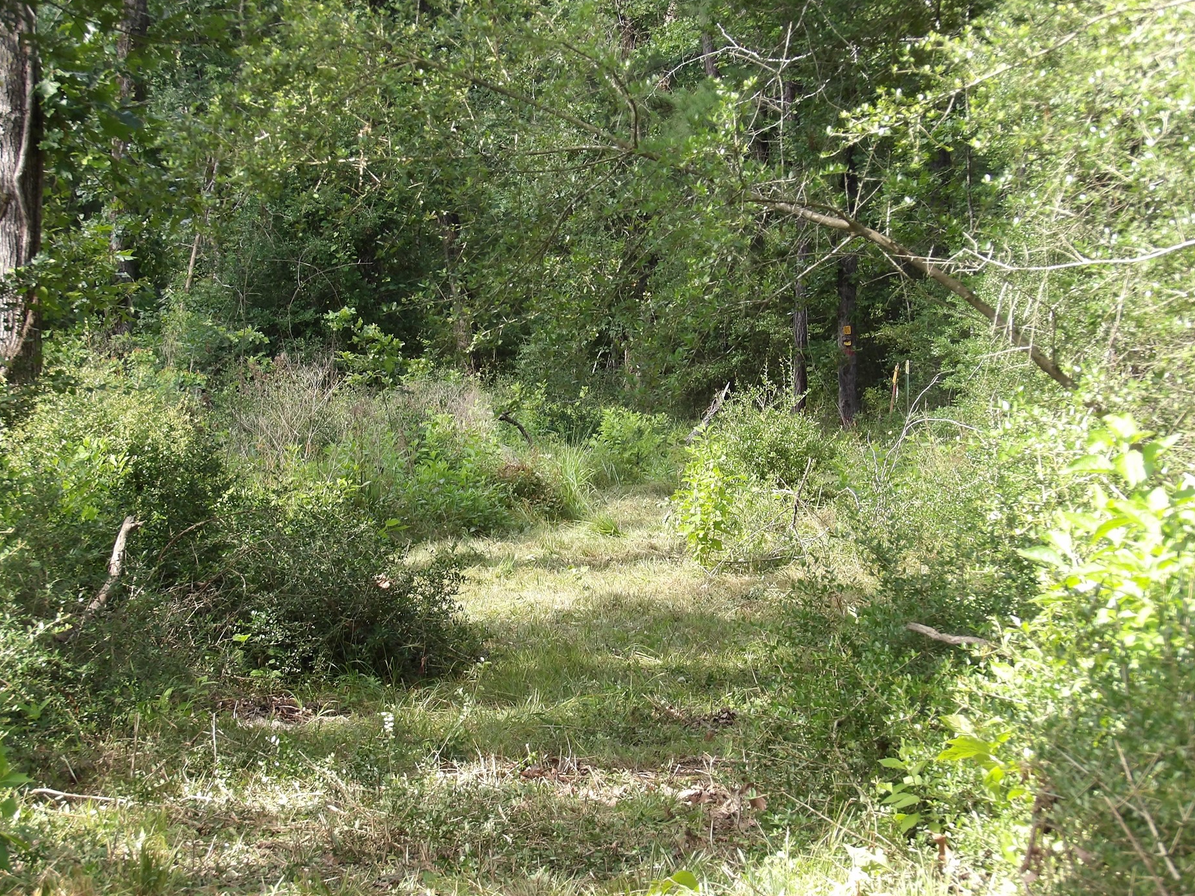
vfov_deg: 7.9
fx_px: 6490
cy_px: 450
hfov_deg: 10.5
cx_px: 585
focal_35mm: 188
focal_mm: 30.2
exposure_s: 1/100
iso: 104
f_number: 4.4
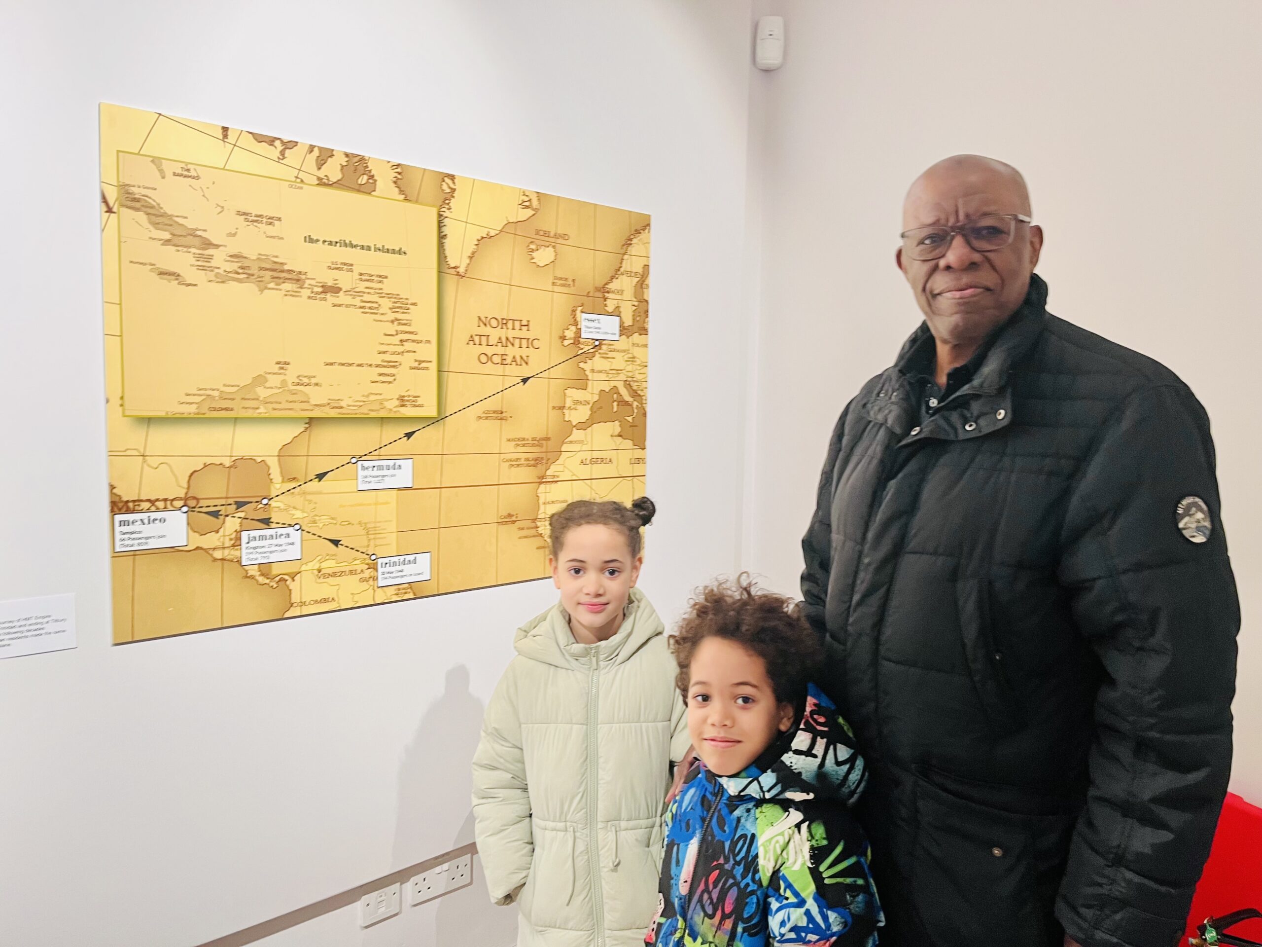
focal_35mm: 26
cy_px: 474
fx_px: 948
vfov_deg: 53.1
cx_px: 631
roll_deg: -0.3
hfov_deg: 67.3
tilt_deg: -6.5
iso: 80
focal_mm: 5.1
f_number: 1.6
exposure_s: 1/50
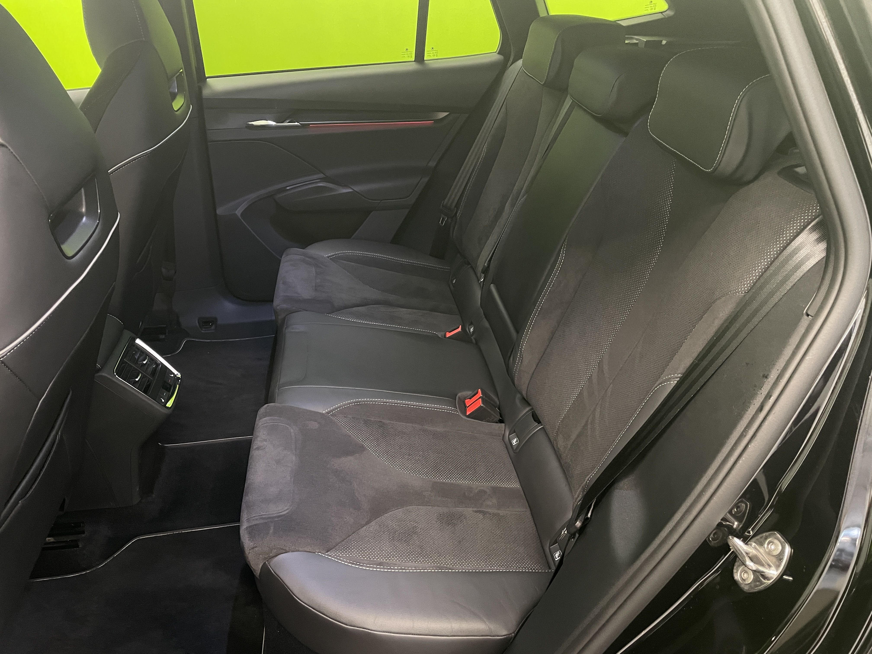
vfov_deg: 53.1
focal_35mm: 26
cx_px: 436
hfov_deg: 67.3
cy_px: 327
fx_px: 655
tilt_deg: -30.2
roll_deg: +1.9
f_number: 1.6
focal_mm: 4.2
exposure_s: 1/33
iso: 320
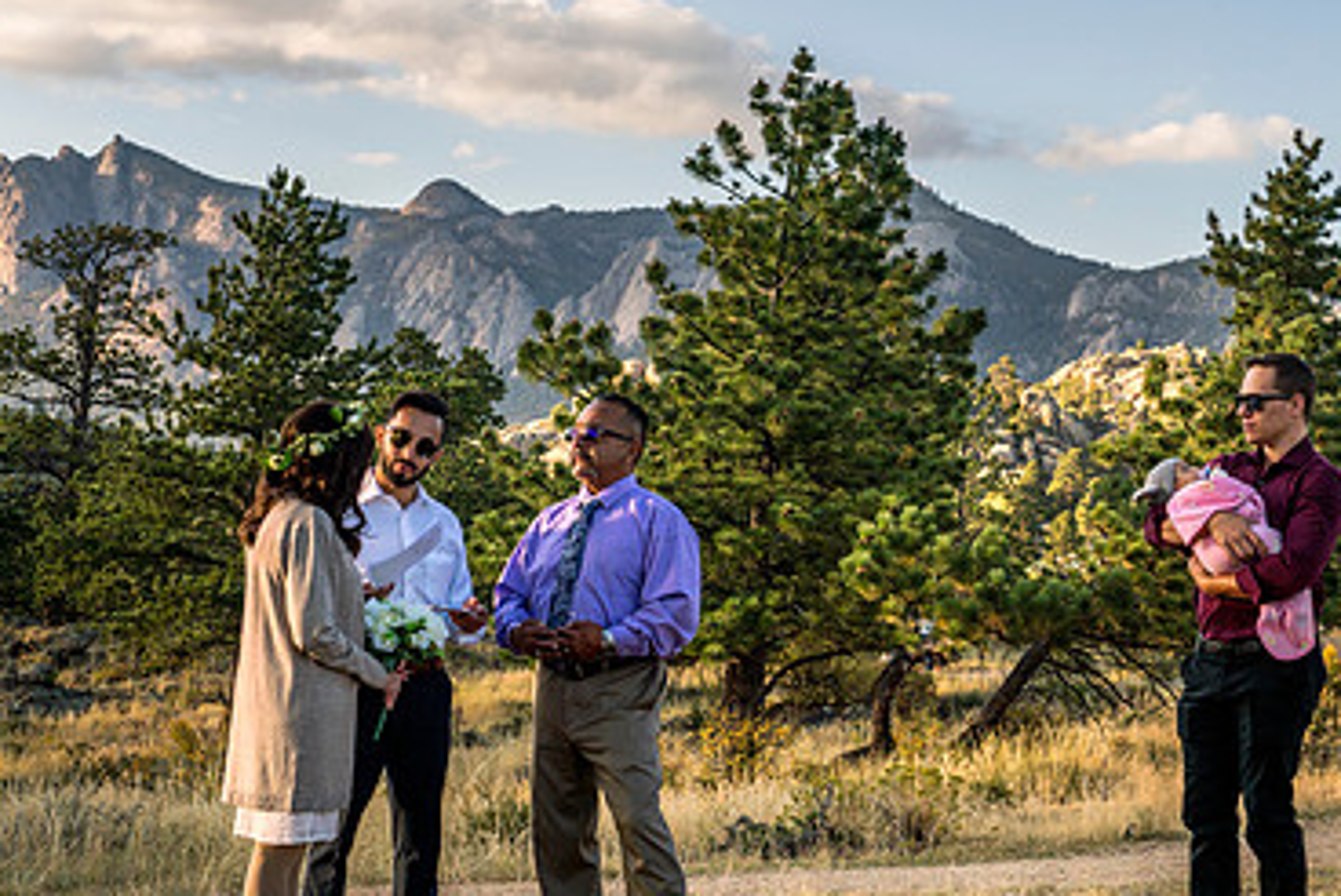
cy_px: 523
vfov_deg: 21.6
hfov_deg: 31.4
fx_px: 2349
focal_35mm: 63
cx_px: 977
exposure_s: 1/640
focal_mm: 40
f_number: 4.5
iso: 160
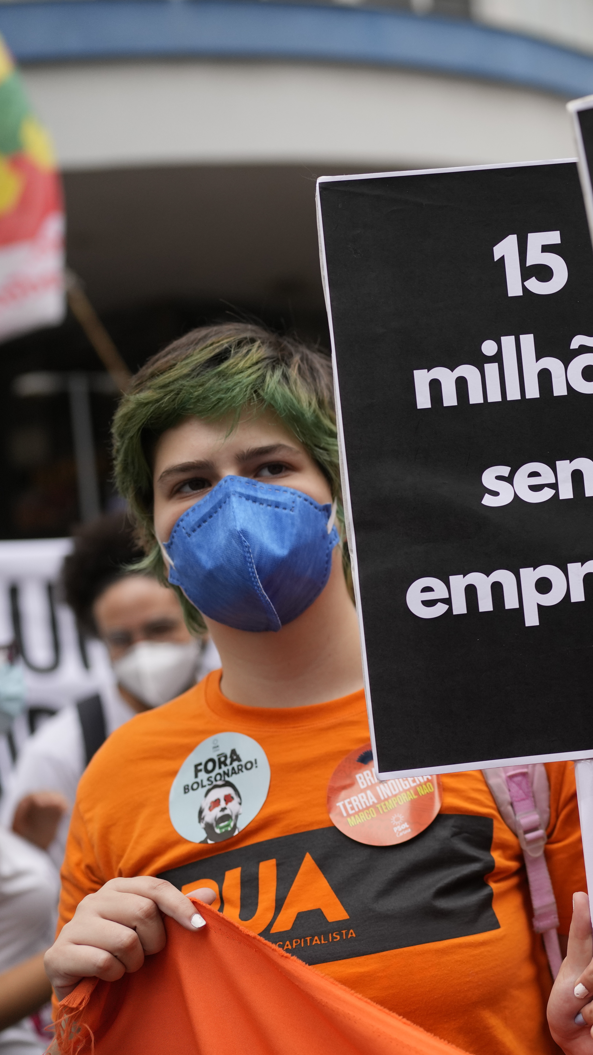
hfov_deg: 19.7
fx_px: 1565
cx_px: 770
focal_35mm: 56
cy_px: 531
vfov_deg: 37.2
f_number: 2
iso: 500
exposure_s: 1/6400
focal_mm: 35
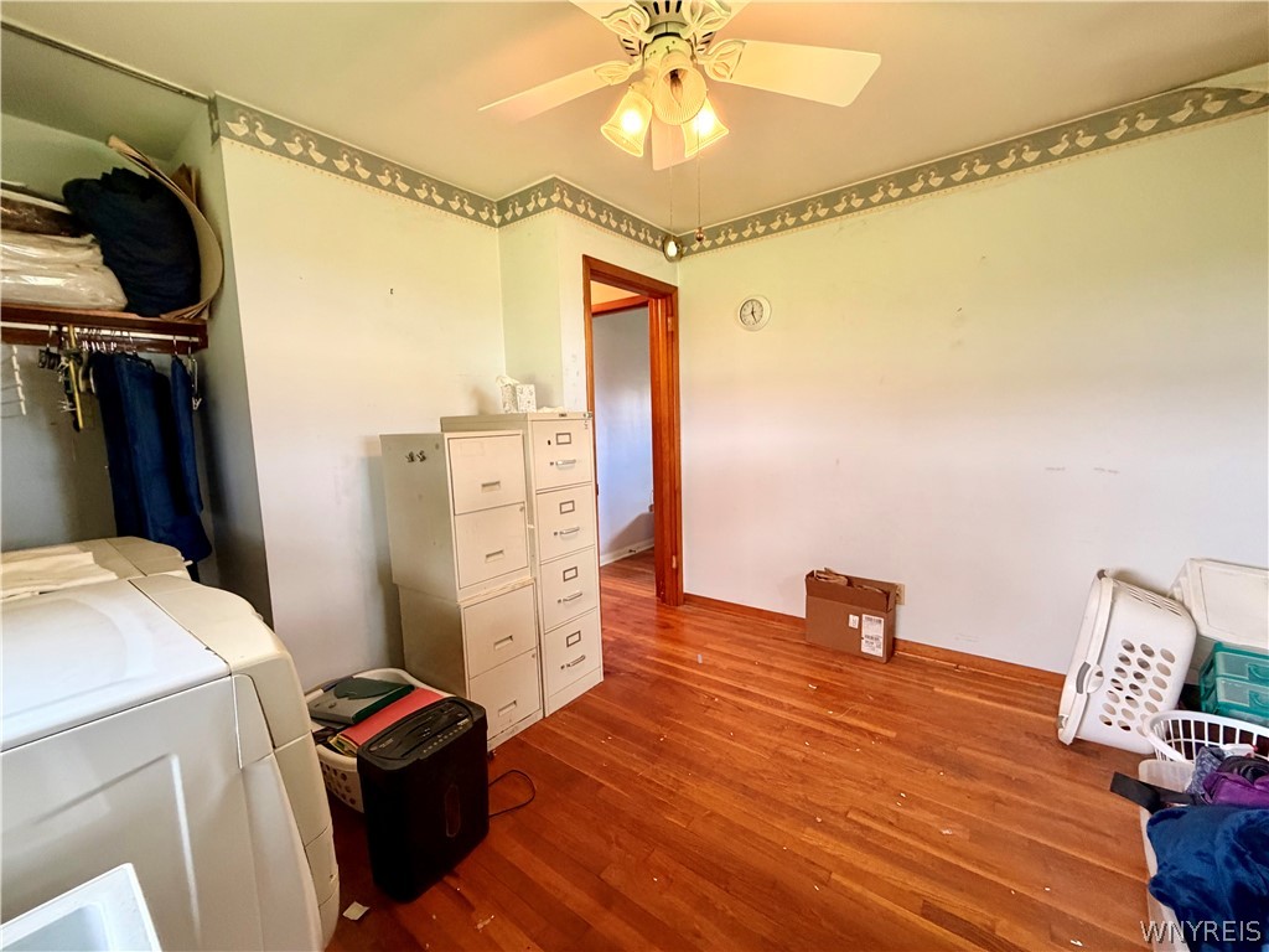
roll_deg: +2.1
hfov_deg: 102.1
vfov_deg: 85.7
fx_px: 513
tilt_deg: -4.6
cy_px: 476
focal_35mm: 14
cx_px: 634
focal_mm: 2.22
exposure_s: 1/60
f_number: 2.2
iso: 400
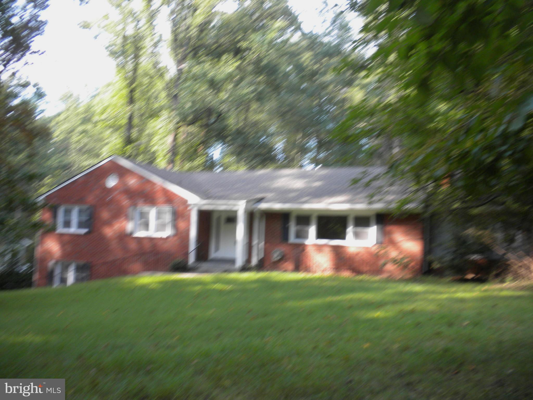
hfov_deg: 50.1
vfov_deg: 38.7
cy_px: 200
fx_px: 570
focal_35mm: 37
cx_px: 266
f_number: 3.5
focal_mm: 6.6
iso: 100
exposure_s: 1/64.5
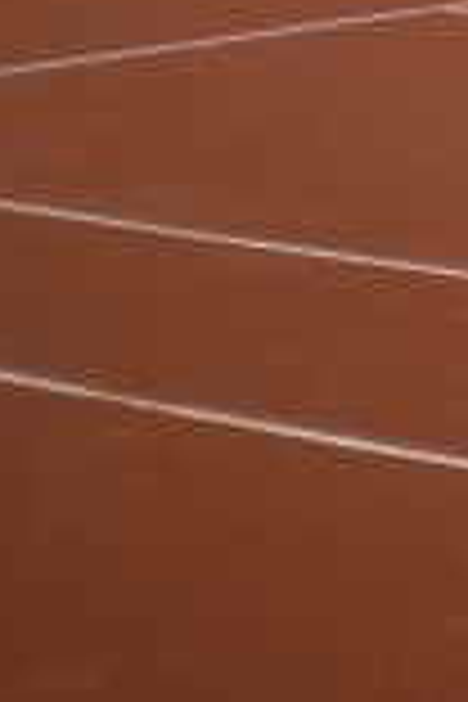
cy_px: -207
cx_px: 1112
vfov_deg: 13.1
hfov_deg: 8.3
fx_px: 2964
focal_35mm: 152
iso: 50
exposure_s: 1/154
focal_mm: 6.3
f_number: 3.1
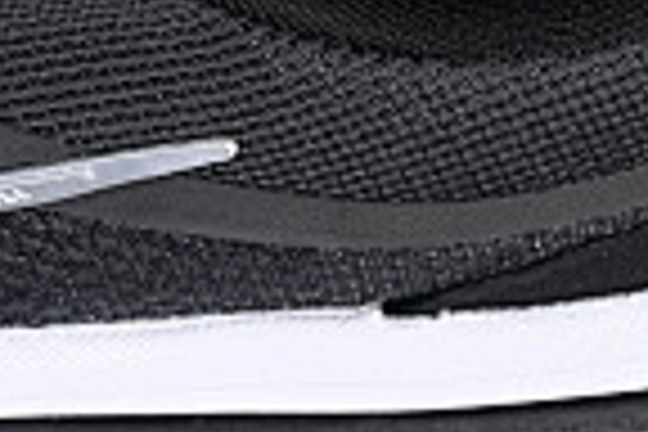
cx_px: -621
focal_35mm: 564
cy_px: -495
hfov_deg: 3.6
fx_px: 10151
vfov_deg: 2.4
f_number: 6.3
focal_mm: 50
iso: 160
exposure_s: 1/60
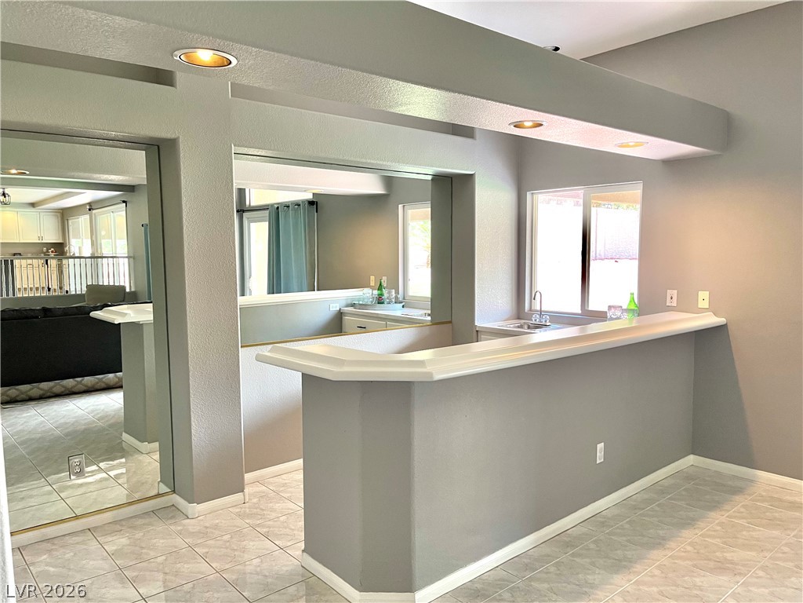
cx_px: 402
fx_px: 603
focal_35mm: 26
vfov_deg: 53.1
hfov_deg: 67.3
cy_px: 302
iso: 125
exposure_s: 1/60
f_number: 1.6
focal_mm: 5.1
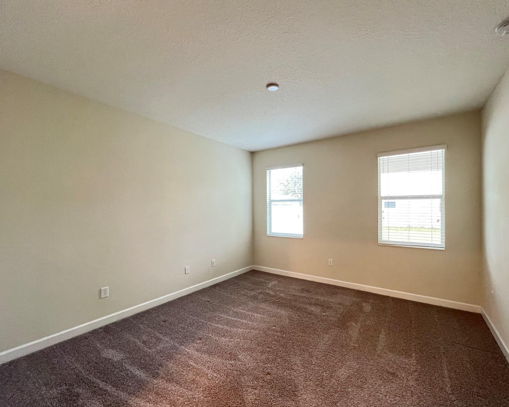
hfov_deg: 100.6
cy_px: 207
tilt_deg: +0.2
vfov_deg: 88.0
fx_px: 211
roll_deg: +0.7
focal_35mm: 14
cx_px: 266
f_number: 1.8
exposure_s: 1/60
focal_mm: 1.57
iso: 640
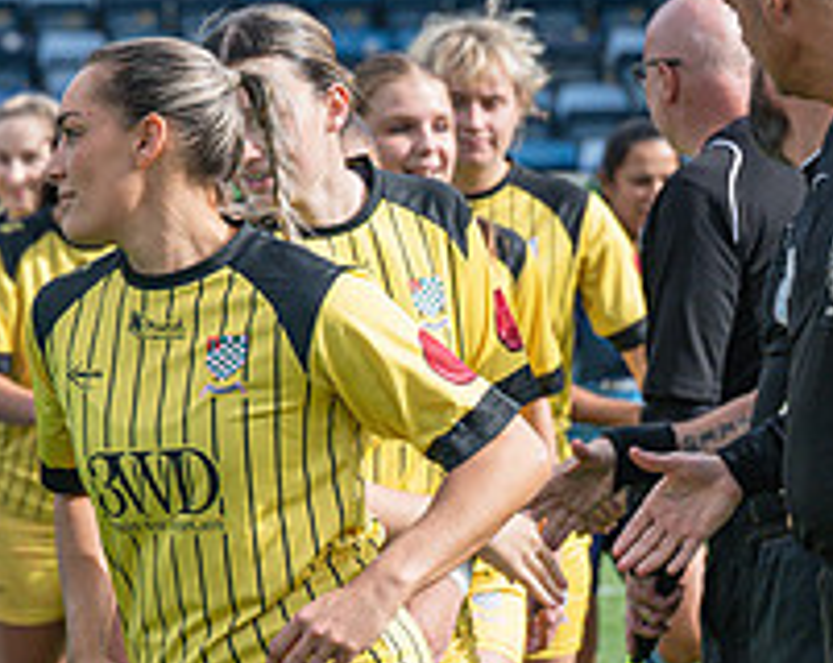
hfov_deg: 5.9
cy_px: 682
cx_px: 388
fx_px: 8021
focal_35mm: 326
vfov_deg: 4.7
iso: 400
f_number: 5
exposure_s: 1/1600
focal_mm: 100
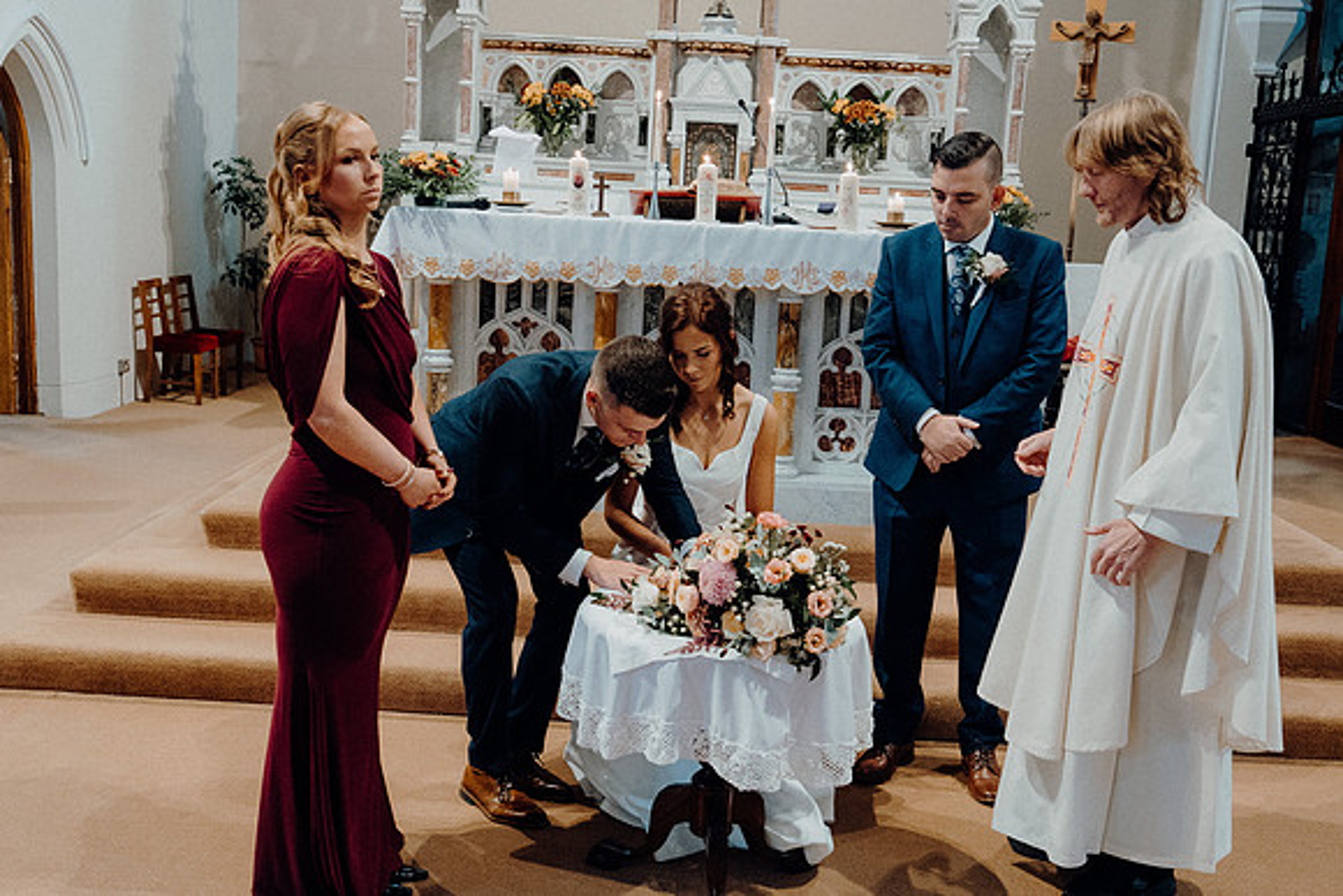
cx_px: 672
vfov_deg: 36.9
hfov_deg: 53.1
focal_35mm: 36
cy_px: 448
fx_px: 1343
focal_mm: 24
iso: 3200
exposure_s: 1/160
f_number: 3.5
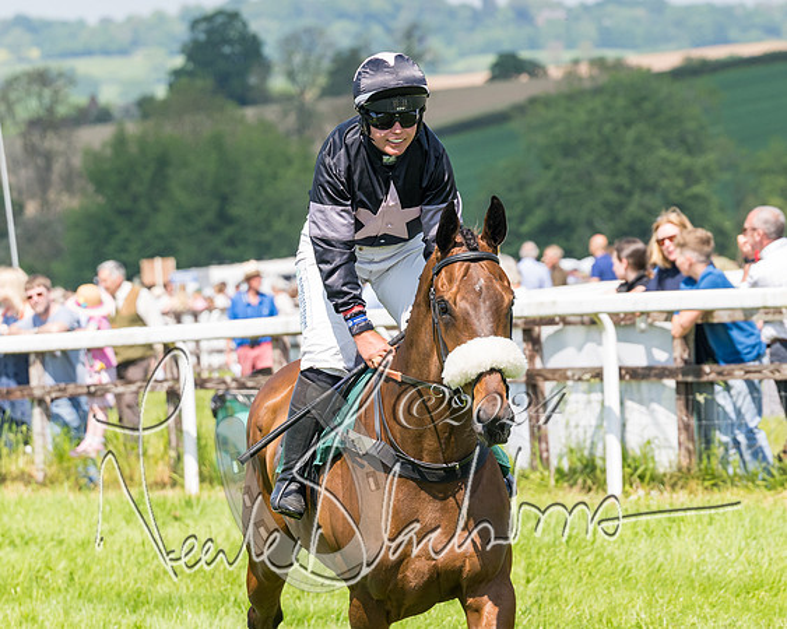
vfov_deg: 5.4
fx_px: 6631
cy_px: 237
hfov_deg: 6.8
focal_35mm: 285
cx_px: 473
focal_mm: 135
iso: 200
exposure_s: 1/800
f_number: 5
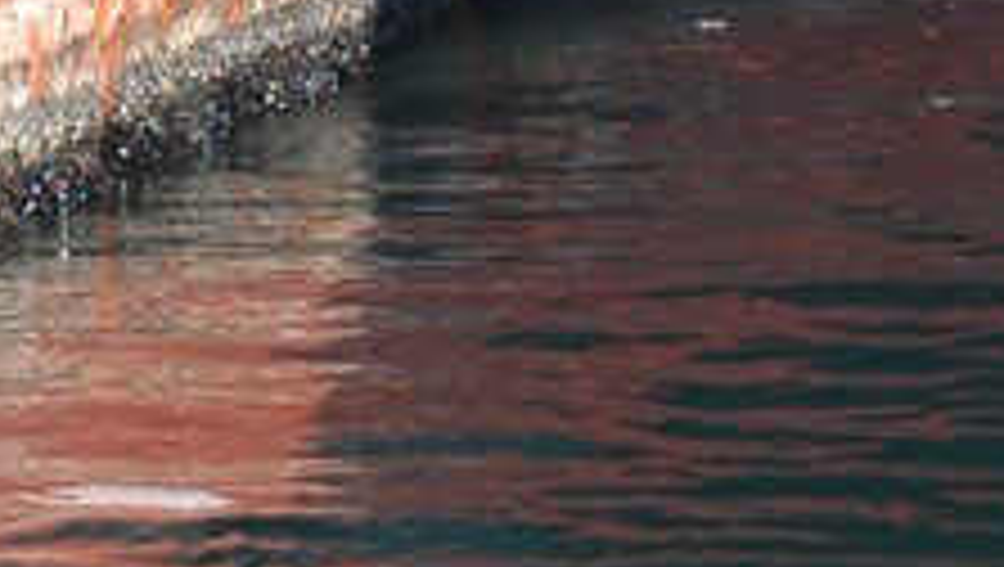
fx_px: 17989
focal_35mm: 675
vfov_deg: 1.8
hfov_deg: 3.2
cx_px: -311
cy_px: -1539
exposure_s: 1/200
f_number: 7.1
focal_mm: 80
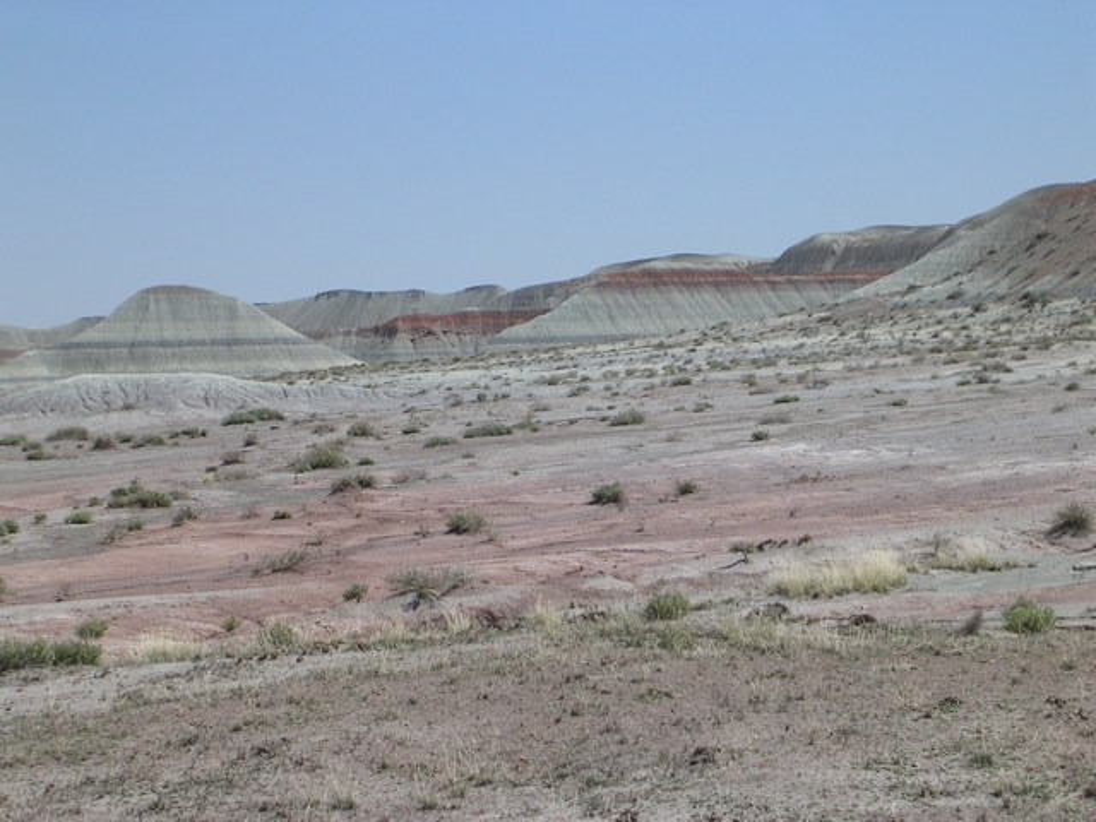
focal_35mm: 115
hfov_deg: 17.1
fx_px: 3641
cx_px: 548
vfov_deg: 12.9
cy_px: 411
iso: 50
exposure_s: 1/534
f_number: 4.9
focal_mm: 17.4
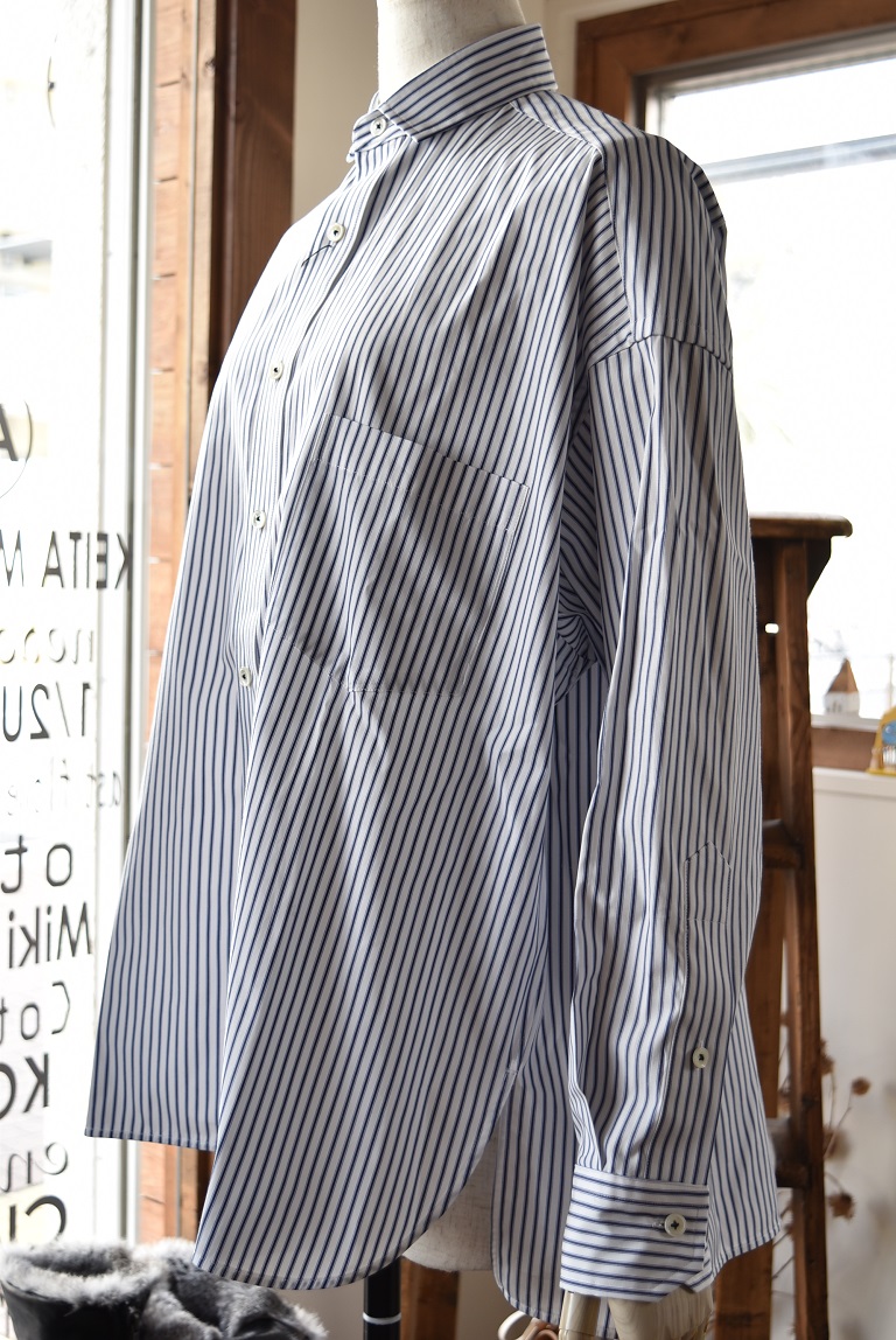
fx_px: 1788
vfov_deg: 41.1
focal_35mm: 48
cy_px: 670
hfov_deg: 28.1
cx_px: 448
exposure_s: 1/50
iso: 160
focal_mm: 32
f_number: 4.5
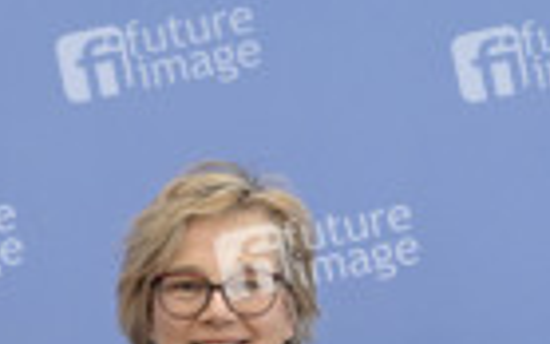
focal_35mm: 149
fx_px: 2234
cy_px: 550
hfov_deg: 14.0
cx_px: 212
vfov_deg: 8.6
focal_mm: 45
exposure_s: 1/400
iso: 3200
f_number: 5
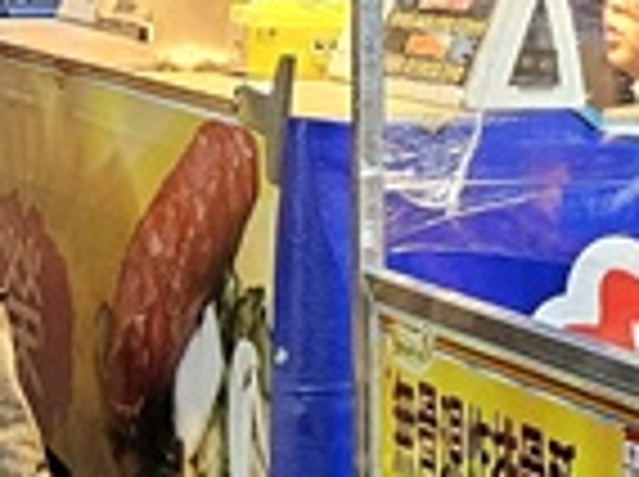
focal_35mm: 162
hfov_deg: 11.5
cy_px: 104
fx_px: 2985
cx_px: 1094
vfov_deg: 9.1
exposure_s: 1/120
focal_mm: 5.4
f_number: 1.8
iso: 250
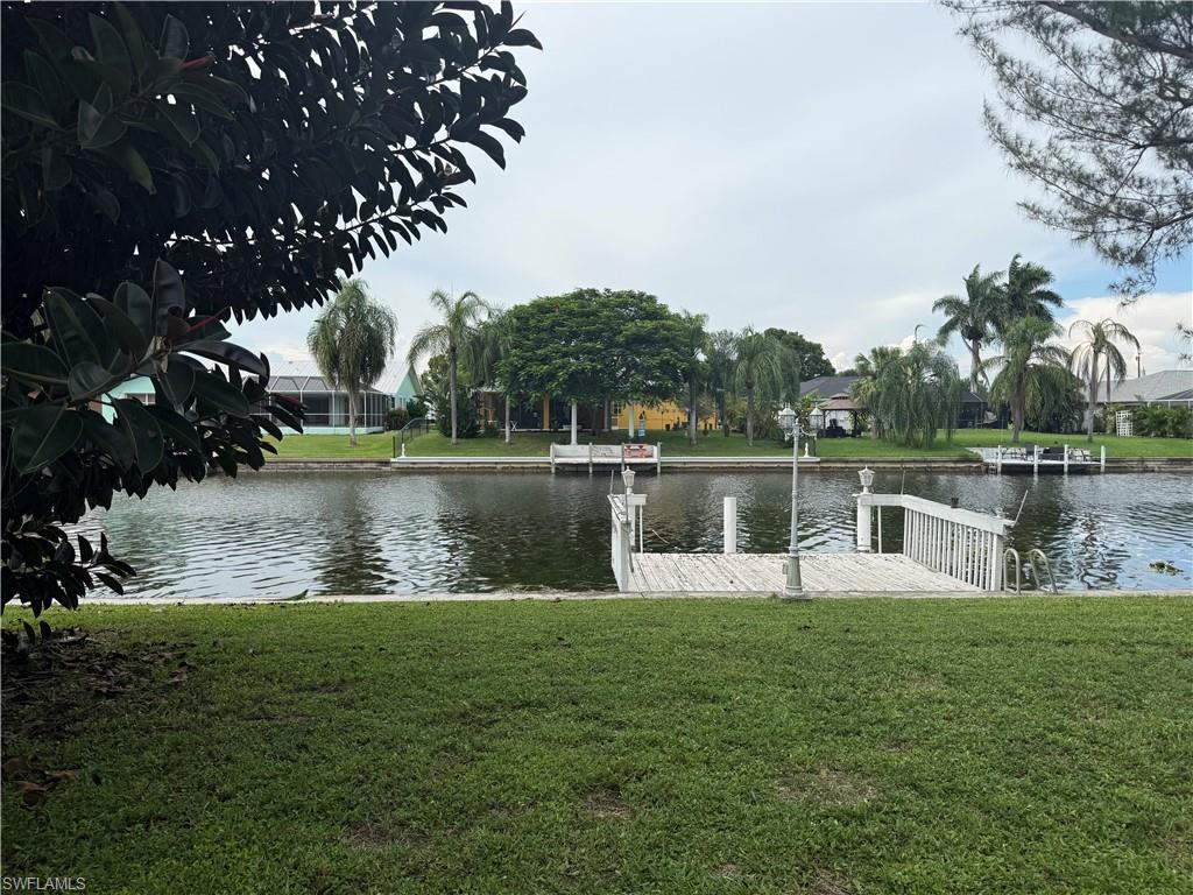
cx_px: 596
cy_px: 448
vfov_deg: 56.8
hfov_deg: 71.6
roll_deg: -1.6
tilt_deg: -3.3
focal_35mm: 24
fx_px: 827
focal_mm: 6.76
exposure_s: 1/3953
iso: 80
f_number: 1.78
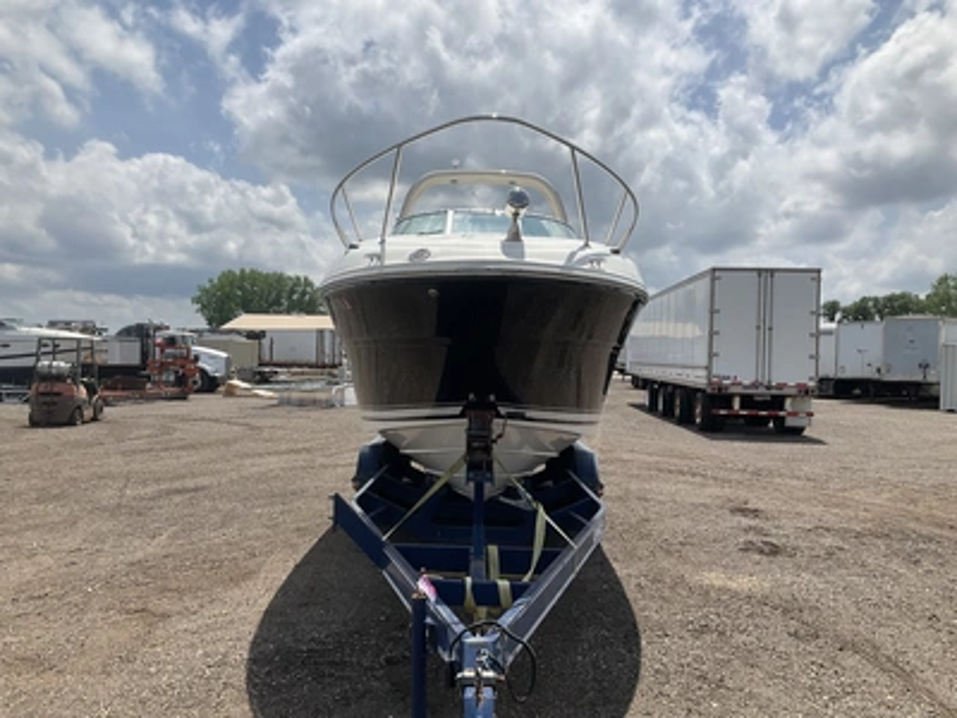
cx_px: 478
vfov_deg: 48.2
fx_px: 802
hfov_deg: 61.7
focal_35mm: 29
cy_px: 359
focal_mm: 3
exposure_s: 1/3322
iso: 25
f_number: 1.8
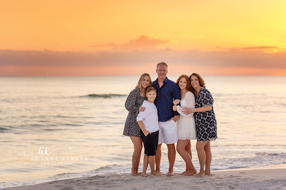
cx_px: 143
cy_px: 95
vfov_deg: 16.1
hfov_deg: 23.9
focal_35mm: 85
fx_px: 675
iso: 320
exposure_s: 1/1600
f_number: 2.5
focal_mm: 85
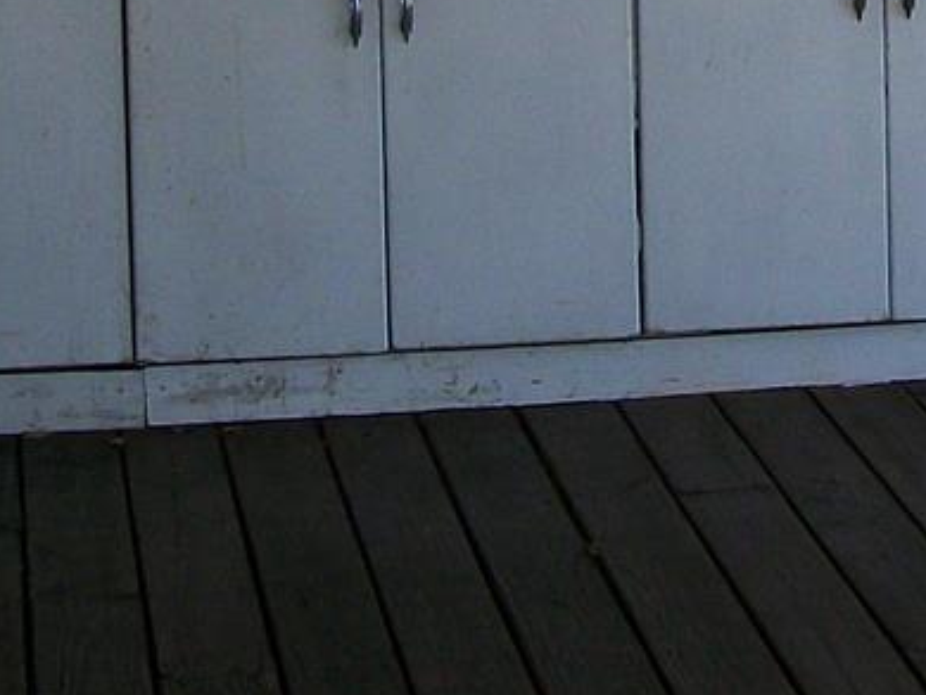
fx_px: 4497
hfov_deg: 11.7
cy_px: -342
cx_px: 817
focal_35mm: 168
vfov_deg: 8.6
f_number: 2.9
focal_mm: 5.7
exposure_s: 1/200
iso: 80
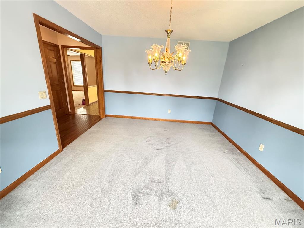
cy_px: 114
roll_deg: -2.8
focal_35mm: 14
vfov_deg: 85.7
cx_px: 152
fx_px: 123
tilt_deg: -17.2
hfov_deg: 102.1
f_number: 2.2
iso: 640
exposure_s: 1/120
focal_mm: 2.22
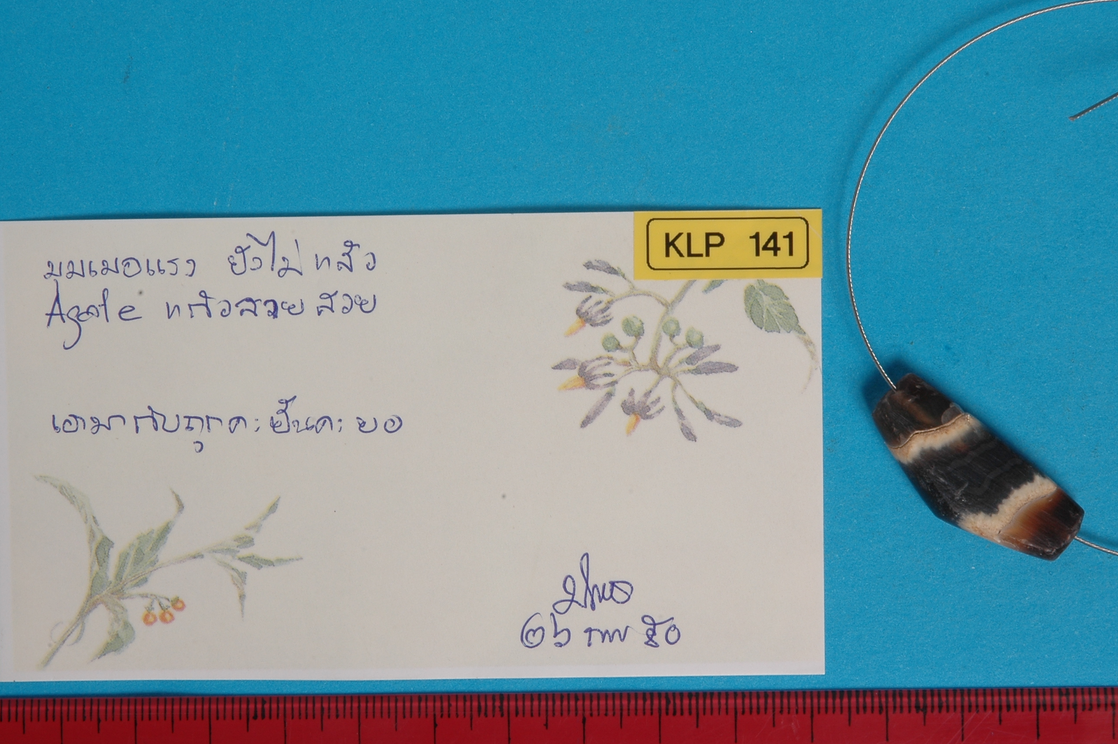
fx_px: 3848
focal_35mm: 124
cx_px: 568
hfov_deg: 16.5
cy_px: 339
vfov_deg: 11.0
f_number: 29
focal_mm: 70
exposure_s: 1/4
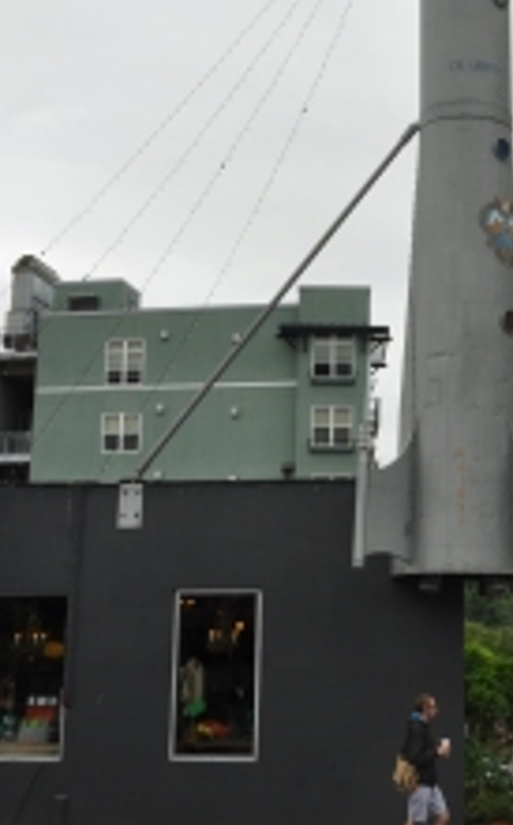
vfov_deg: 29.8
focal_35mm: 68
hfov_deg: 19.0
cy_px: 225
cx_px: 386
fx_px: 1525
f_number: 13
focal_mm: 24
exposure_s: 1/160
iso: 200
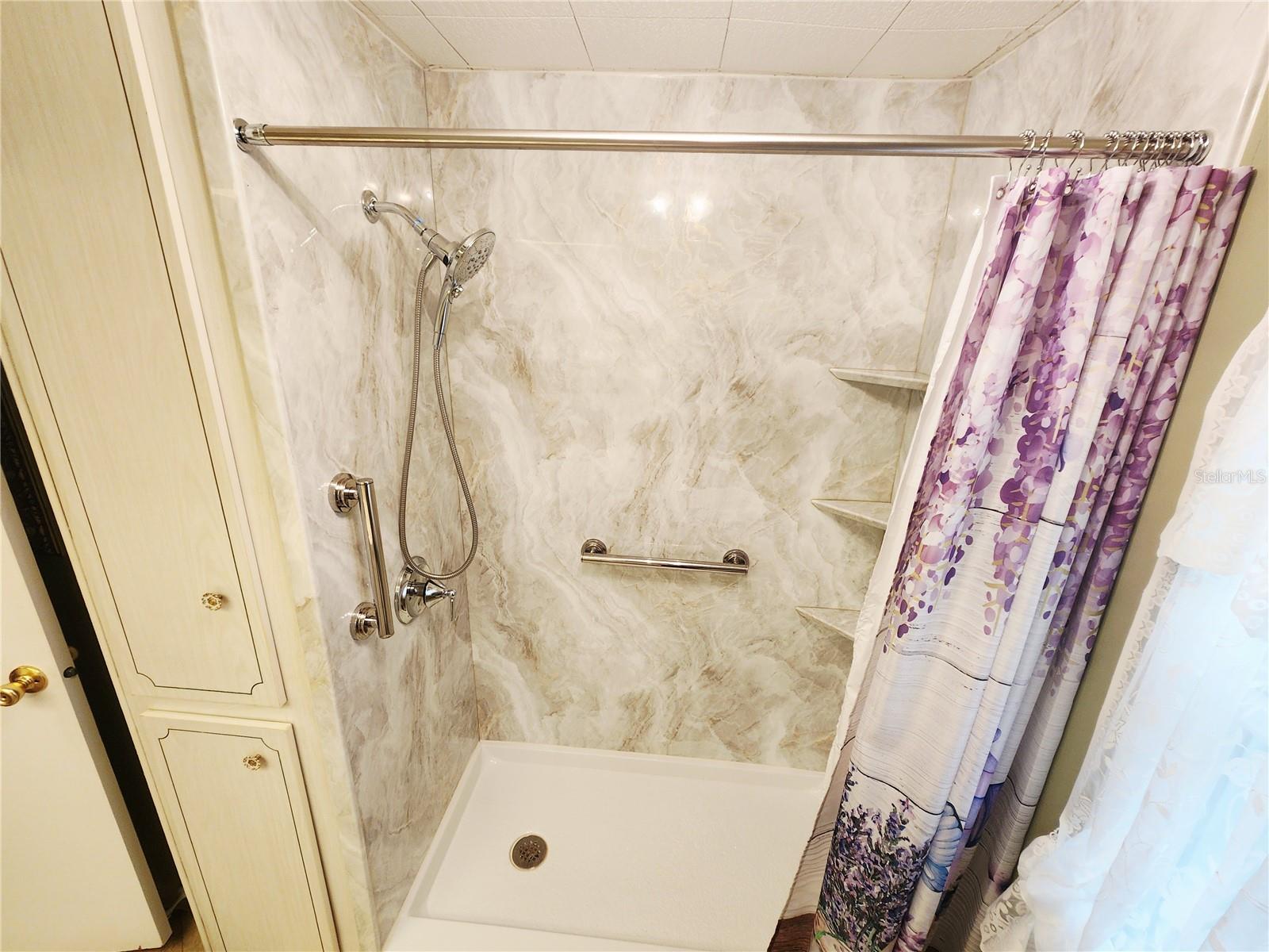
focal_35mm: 13
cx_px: 634
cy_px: 476
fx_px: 477
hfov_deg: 106.2
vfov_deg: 89.9
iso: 160
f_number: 2.2
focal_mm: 2.2
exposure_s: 1/60
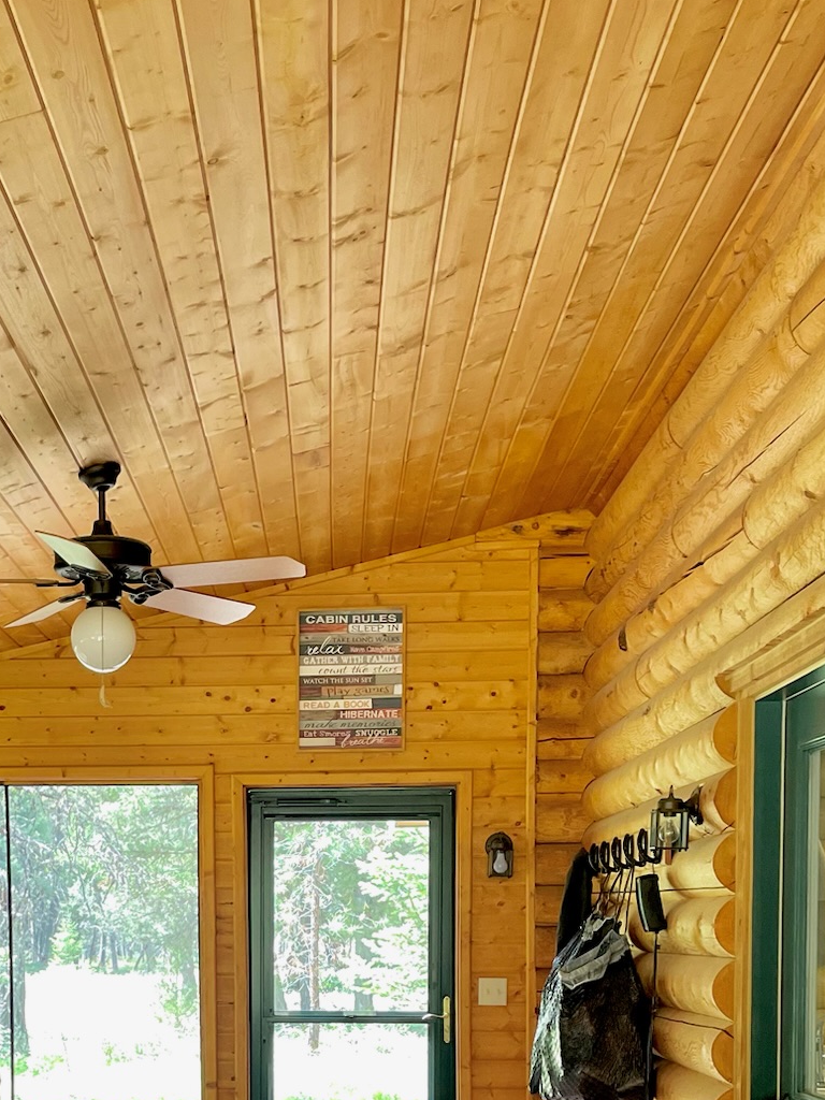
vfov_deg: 34.6
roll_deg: +0.8
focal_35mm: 52
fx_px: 1652
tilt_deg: -1.3
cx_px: 199
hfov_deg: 27.6
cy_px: 1007
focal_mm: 4.2
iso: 125
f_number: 1.6
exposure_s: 1/121
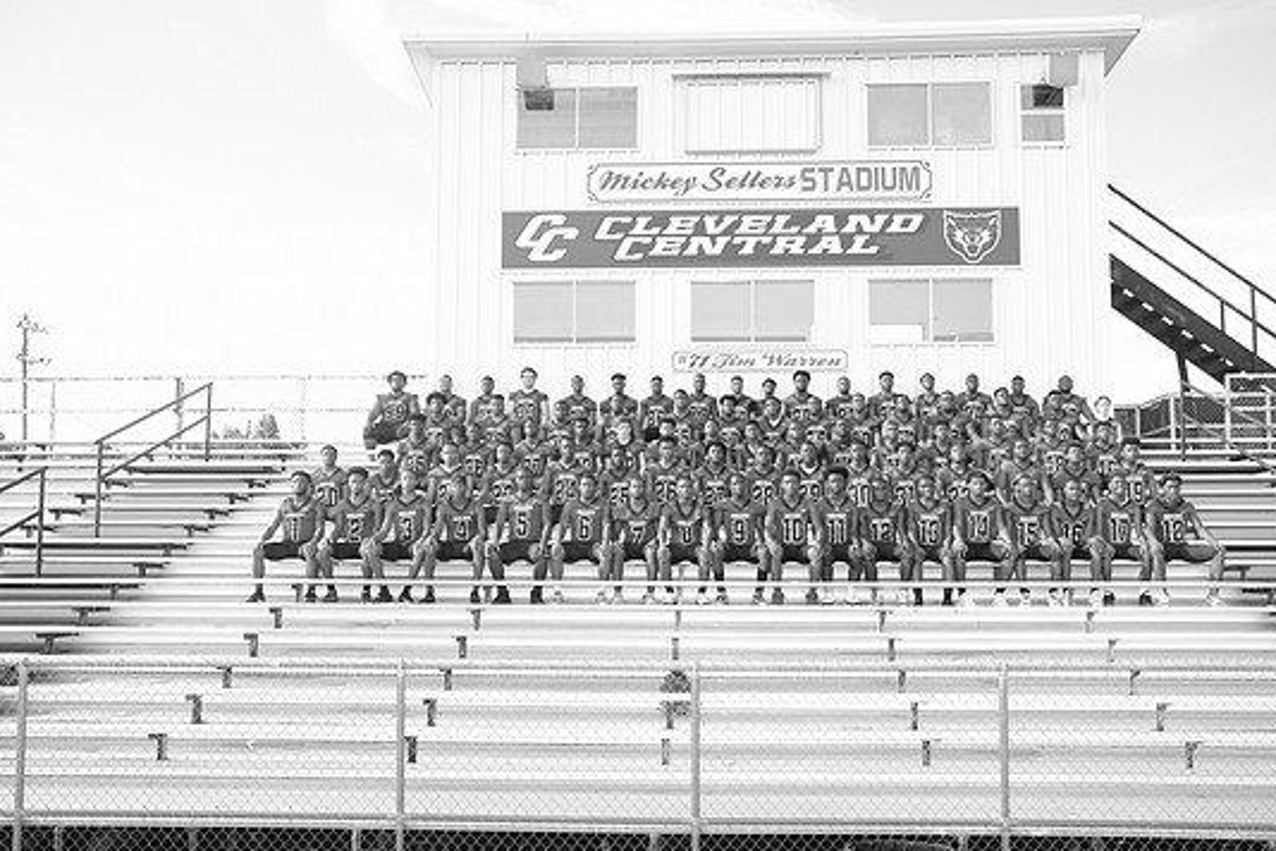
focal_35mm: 38
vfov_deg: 35.0
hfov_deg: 50.7
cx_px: 643
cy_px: 460
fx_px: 1347
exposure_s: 1/400
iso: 200
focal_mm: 23
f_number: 3.2
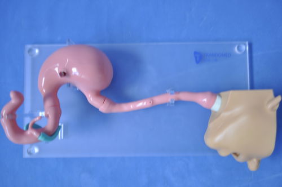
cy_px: 94
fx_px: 211
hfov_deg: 67.4
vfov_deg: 47.8
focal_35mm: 27
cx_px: 141
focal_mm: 18
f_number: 3.5
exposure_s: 1/4
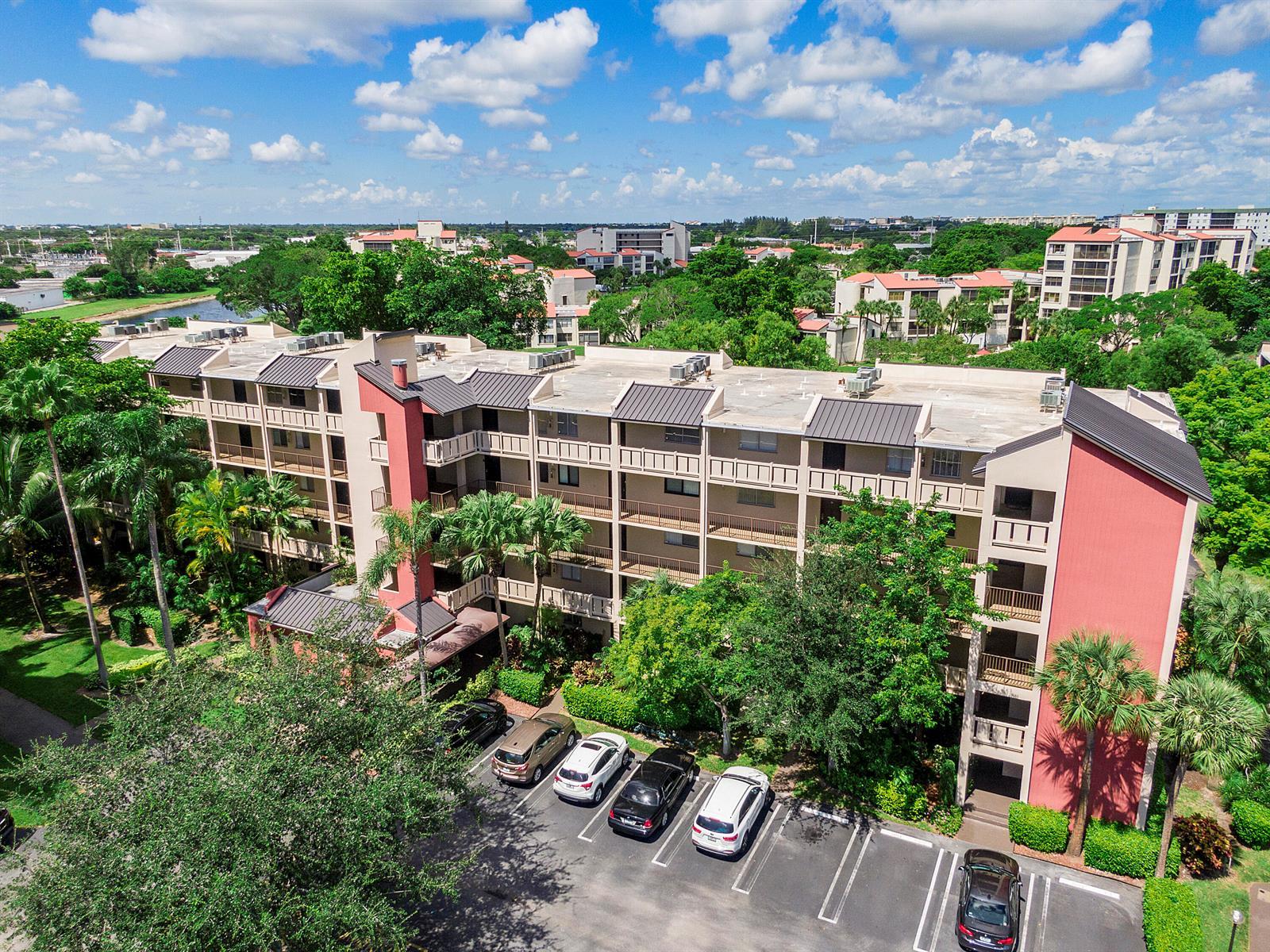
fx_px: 881
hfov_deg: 71.6
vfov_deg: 56.8
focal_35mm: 24
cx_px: 635
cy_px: 476
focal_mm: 4.39
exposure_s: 1/1600
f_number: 2.8
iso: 100
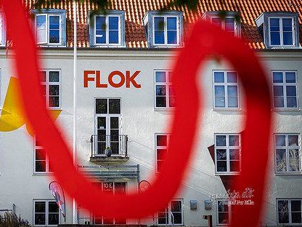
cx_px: 92
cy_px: 92
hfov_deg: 21.2
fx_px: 803
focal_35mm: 92
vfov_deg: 16.1
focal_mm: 67
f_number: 2.8
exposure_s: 1/1000
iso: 64
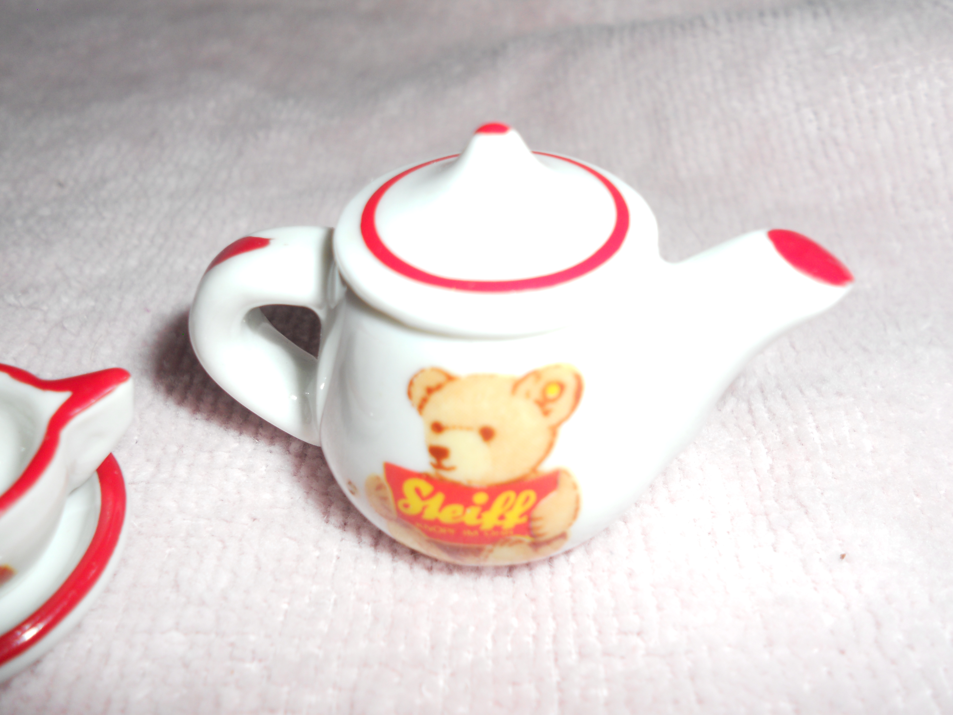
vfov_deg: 44.2
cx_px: 476
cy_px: 358
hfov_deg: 56.8
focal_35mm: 32
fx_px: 881
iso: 80
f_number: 8.8
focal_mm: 5.8
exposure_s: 1/25
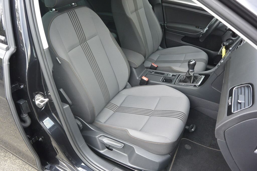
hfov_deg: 67.4
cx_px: 128
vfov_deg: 47.9
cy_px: 86
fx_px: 193
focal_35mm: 27
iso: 250
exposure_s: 1/125
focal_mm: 10
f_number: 3.5
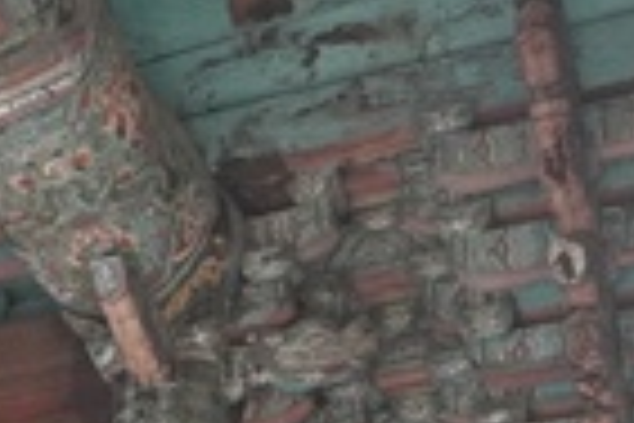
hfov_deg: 13.4
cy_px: 857
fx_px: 2624
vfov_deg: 8.7
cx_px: -117
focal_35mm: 149
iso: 1250
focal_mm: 20
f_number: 4
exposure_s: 1/160
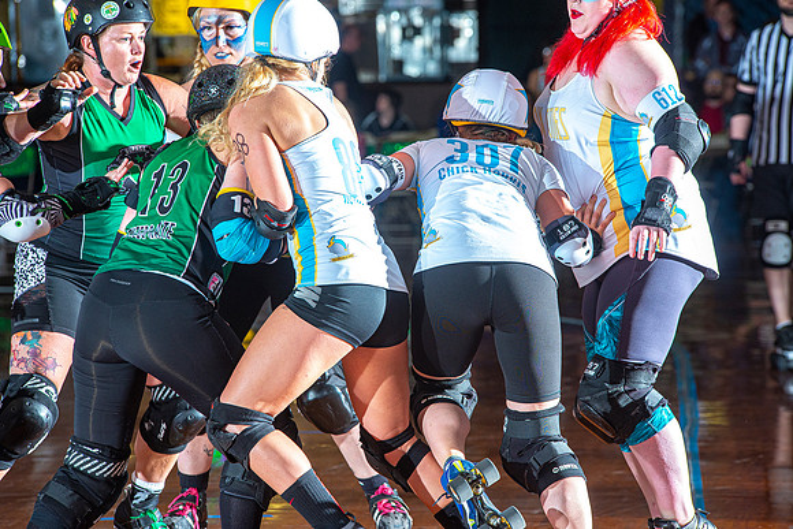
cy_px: 264
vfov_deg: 6.9
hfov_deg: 10.3
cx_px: 396
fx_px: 4406
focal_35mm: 200
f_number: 7.1
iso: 640
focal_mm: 200
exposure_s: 1/160
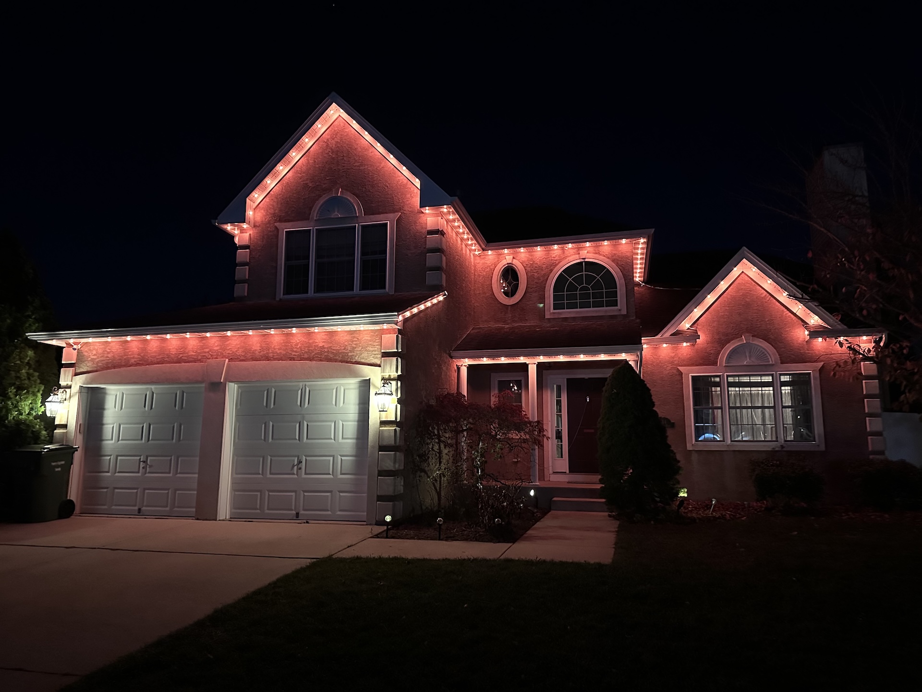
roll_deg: -0.2
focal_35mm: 24
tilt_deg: +8.8
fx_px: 639
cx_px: 461
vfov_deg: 56.8
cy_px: 346
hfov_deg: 71.6
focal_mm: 6.86
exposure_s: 1/30
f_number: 1.78
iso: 1250
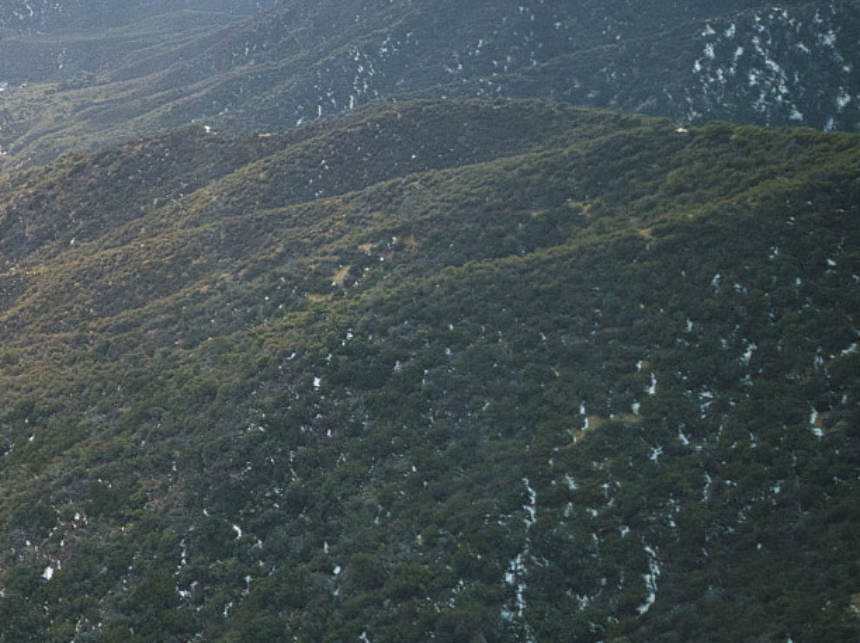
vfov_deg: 21.3
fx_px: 1688
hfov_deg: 25.0
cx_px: -240
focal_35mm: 68
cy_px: 128
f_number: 2.2
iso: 100
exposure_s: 1/1931
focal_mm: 4.7
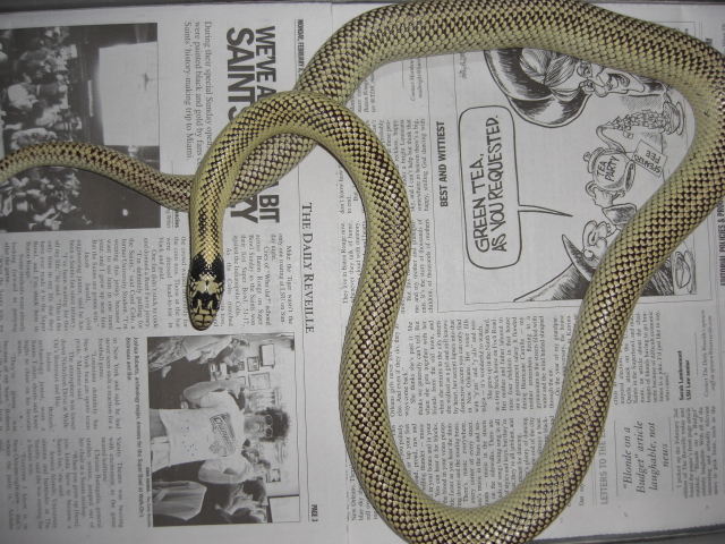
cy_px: 272
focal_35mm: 38
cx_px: 362
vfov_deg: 37.7
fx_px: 796
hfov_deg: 49.0
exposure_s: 1/60
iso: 100
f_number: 2.8
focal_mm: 7.9
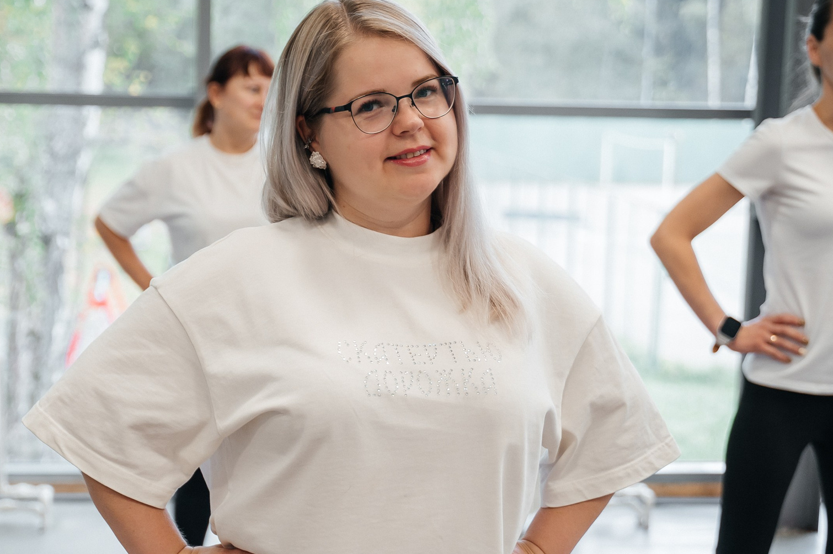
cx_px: 352
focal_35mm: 75
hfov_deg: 27.0
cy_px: 421
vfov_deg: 18.0
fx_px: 1734
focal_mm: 43
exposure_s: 1/125
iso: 560
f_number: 2.8
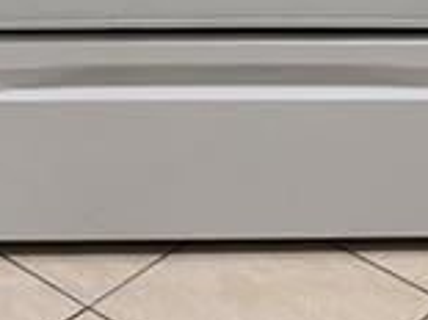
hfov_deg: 12.4
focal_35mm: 159
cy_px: -720
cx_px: 149
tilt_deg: -7.5
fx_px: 1964
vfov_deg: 7.8
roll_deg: -0.5
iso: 200
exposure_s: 1/120
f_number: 1.78
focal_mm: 6.76
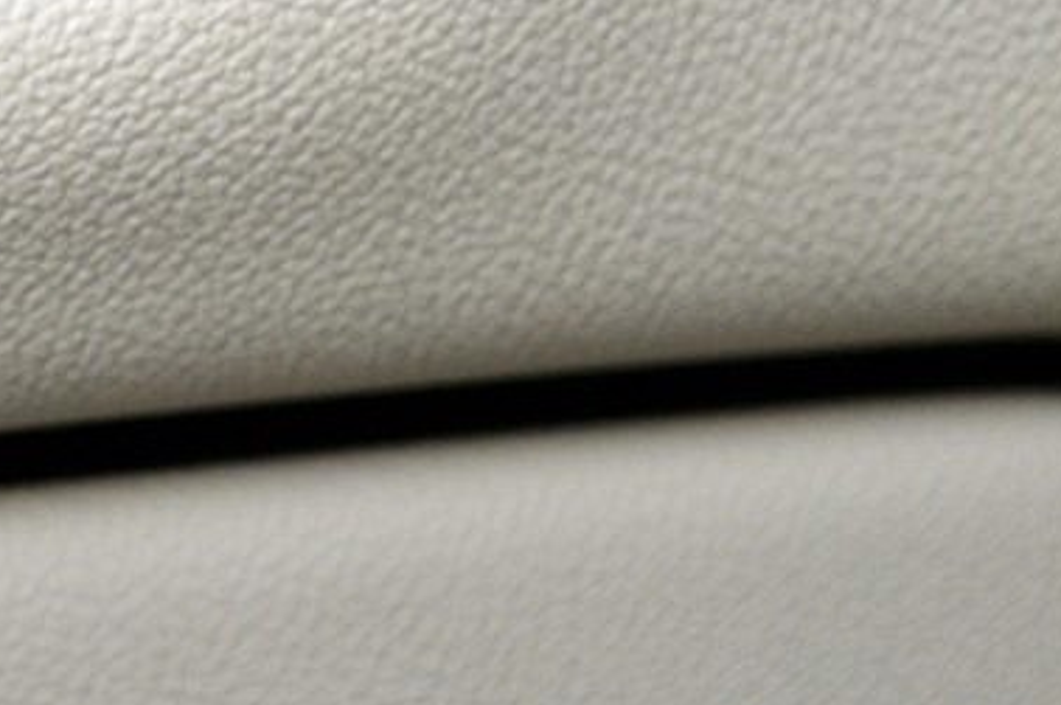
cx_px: -1134
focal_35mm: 271
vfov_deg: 5.0
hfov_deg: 7.3
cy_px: -668
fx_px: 7977
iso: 400
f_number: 8
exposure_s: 1/60
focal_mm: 42
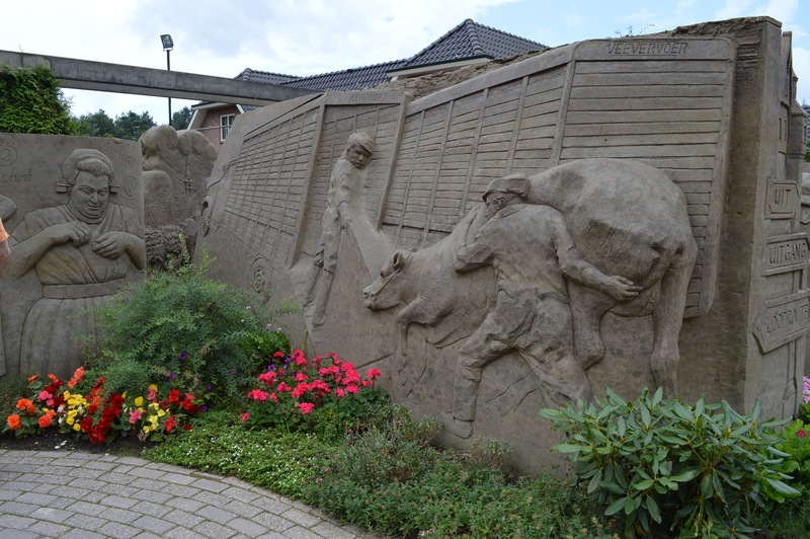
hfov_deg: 67.4
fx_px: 607
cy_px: 270
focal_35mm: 27
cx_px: 405
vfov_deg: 47.9
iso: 100
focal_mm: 18
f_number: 8
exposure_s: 1/125
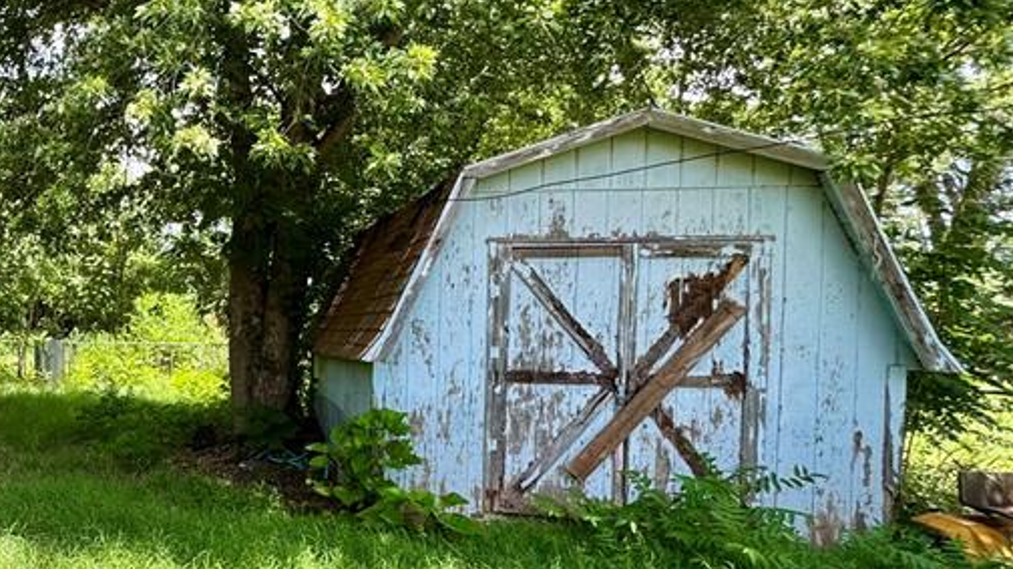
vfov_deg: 37.6
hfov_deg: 50.8
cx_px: 6
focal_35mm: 31
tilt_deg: -3.2
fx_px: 832
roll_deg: +0.3
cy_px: 346
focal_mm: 2.22
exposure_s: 1/351
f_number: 2.2
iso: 40
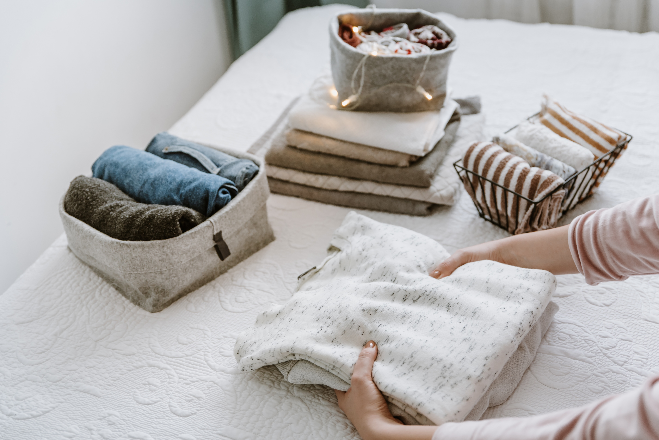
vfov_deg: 27.0
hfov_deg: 39.6
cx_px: 330
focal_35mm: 50
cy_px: 220
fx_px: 916
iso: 200
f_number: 2.8
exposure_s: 1/8
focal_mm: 50
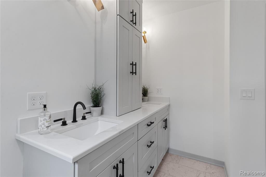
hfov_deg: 93.3
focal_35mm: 17
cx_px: 133
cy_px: 88
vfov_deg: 70.5
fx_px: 126
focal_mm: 17
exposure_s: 1/13
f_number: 9
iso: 320
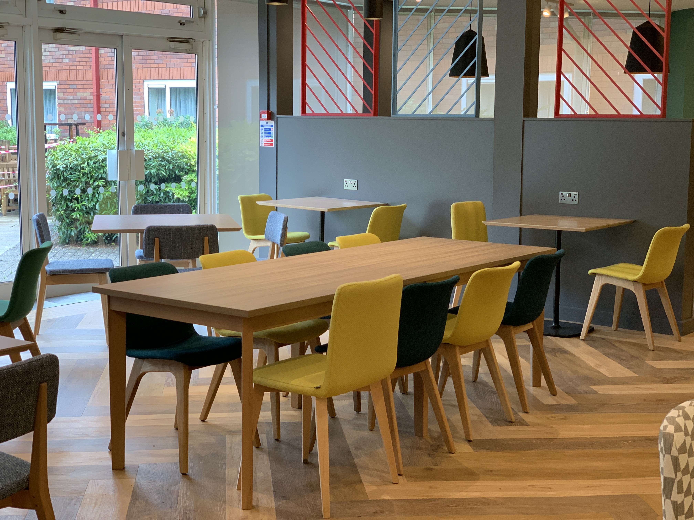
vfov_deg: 28.0
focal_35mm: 52
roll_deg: -1.5
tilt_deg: -6.2
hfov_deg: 36.8
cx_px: 347
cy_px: 260
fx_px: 1043
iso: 125
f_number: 2.4
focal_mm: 6
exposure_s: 1/100
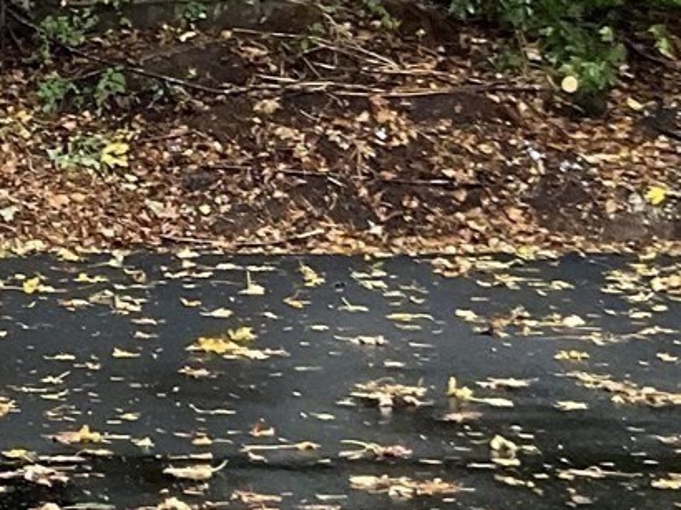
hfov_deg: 12.9
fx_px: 2851
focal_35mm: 145
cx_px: -354
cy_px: -161
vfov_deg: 10.0
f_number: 1.8
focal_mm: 3
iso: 64
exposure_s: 1/61
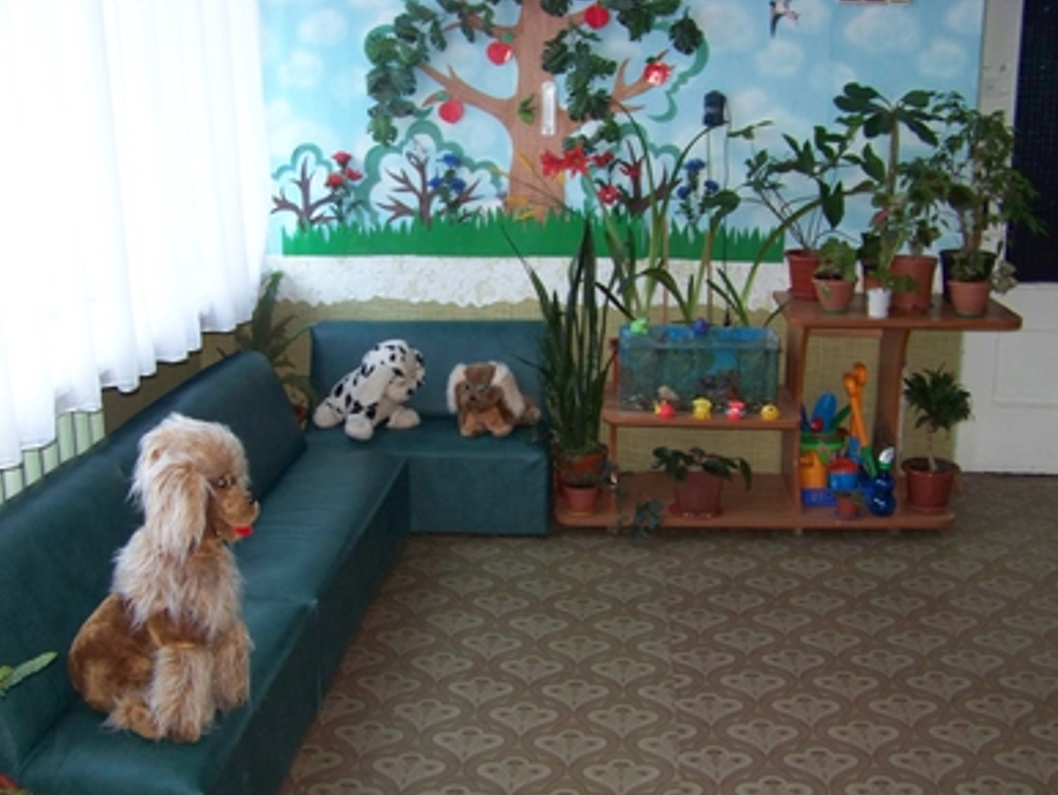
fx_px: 1284
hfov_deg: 44.8
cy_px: 461
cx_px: 529
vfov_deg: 34.3
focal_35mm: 42
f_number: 2.8
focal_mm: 5.85
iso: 200
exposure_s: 1/30
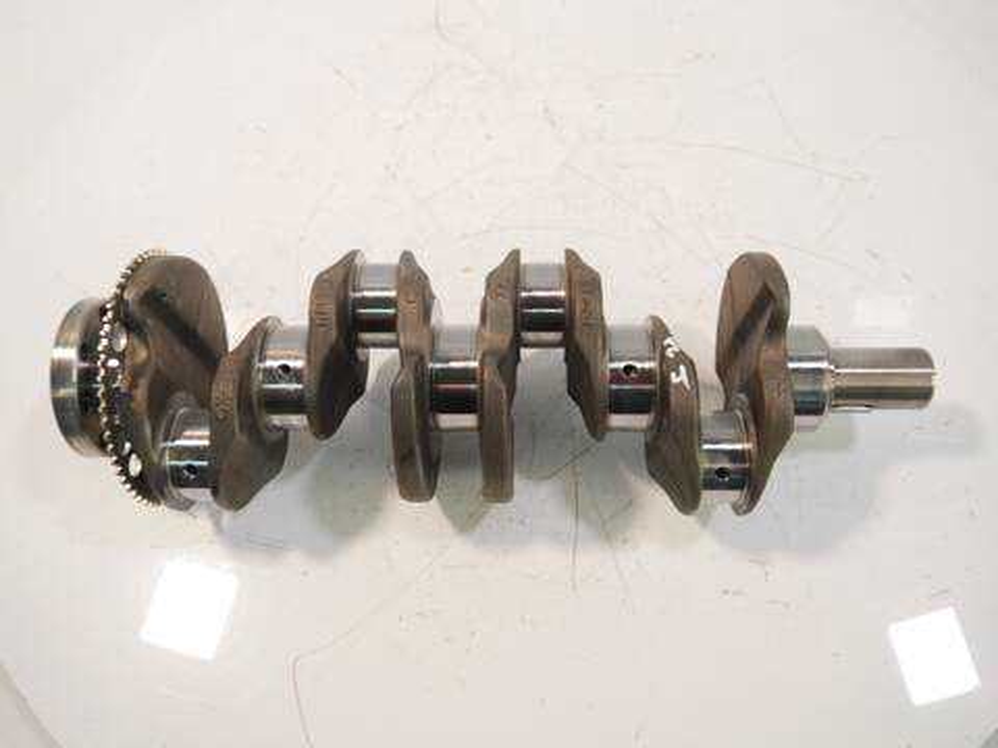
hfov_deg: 60.0
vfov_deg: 46.8
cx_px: 499
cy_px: 374
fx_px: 865
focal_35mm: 30
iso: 400
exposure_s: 1/60
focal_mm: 15
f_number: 3.5
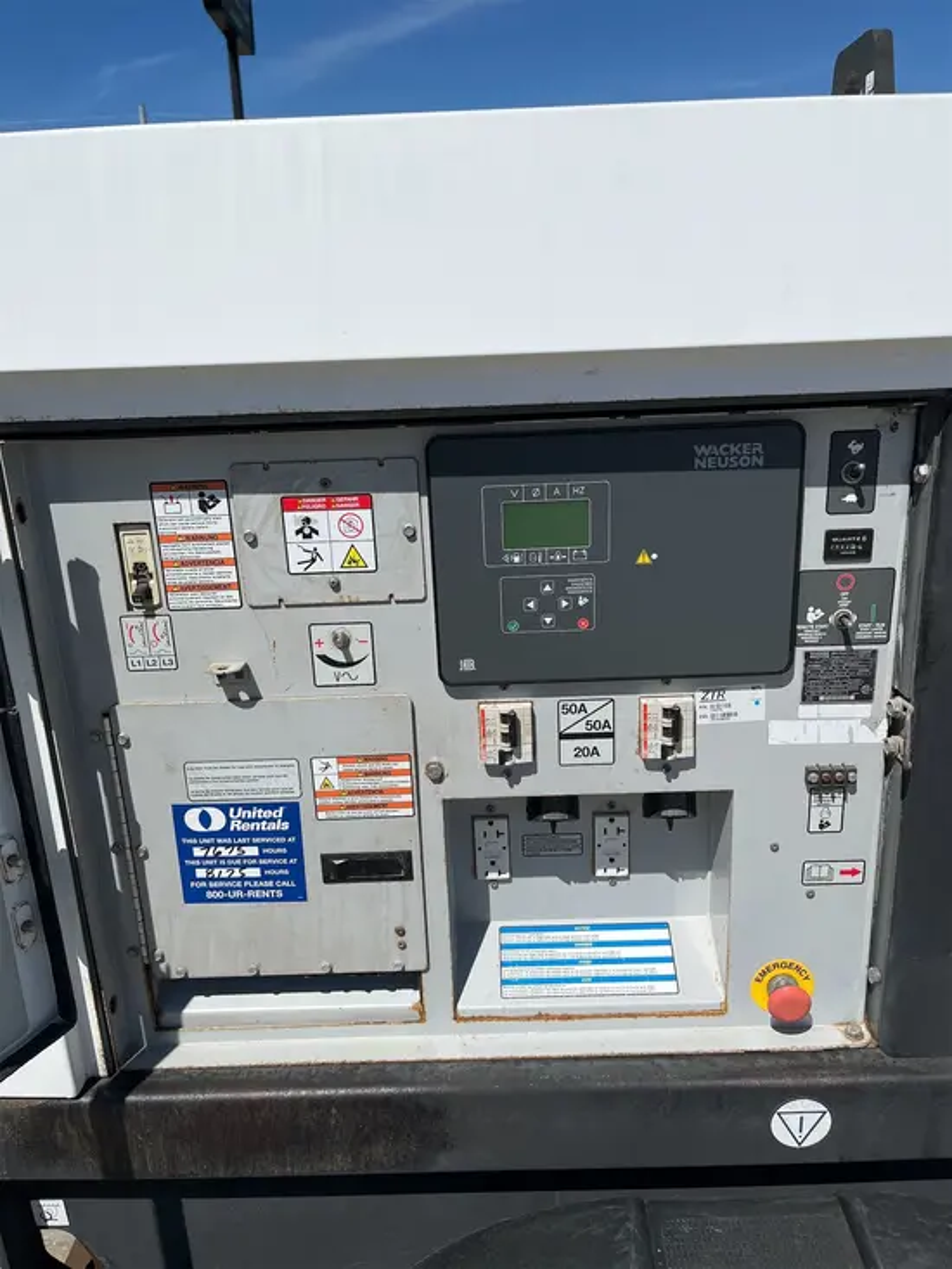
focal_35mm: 26
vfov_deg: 67.3
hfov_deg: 53.1
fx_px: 953
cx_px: 476
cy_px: 634
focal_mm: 5.1
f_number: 1.6
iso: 50
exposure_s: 1/9901
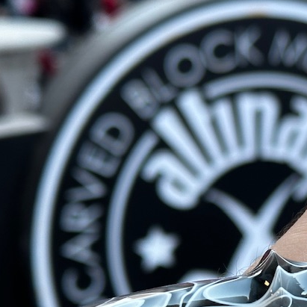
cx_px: 404
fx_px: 1324
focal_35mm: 132
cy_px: 239
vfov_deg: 13.2
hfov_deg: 12.8
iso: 64
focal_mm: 6.86
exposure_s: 1/100
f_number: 1.78
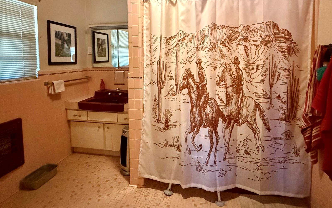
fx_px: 172
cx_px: 179
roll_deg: +0.6
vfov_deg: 60.6
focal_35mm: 19
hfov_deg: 87.8
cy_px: 68
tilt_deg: -2.5
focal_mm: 2.22
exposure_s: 1/60
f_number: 2.2
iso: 1250
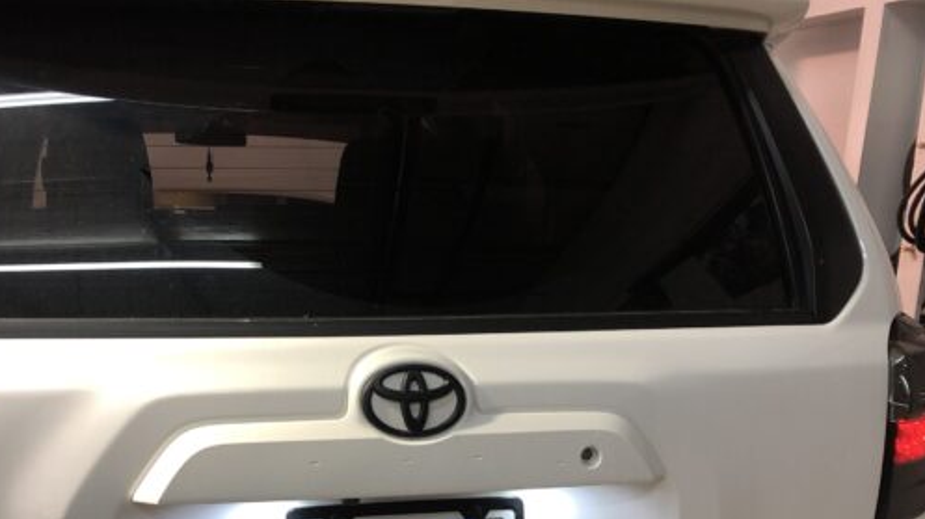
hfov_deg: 47.0
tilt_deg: -14.7
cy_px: 486
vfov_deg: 26.6
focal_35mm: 43
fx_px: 1054
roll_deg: -0.5
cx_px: 359
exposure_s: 1/20
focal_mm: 3.99
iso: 40
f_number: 1.8
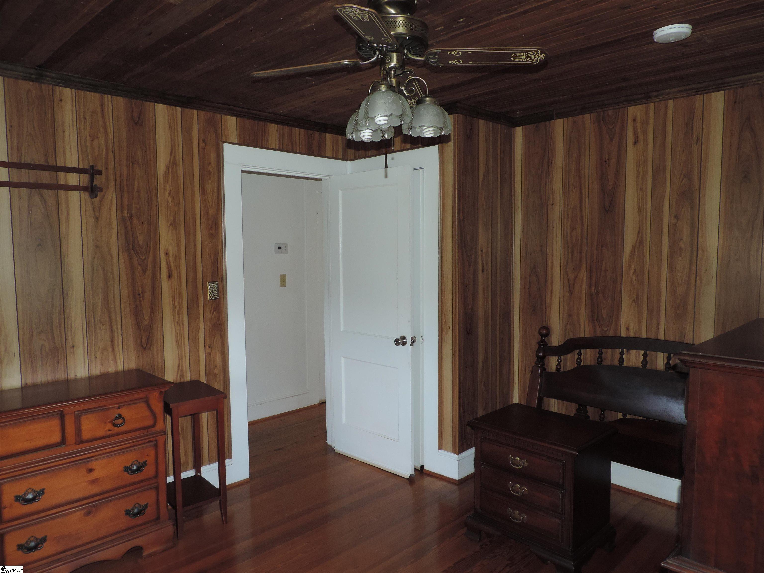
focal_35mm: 24
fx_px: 530
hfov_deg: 71.6
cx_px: 382
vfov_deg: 56.8
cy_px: 286
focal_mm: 4.3
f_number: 3
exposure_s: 1/30
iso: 200
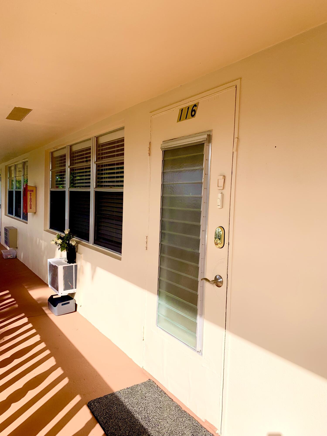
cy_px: 218
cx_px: 164
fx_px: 327
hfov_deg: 53.1
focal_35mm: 26
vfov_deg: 67.3
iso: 25
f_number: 1.8
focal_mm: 4.25
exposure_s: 1/1779
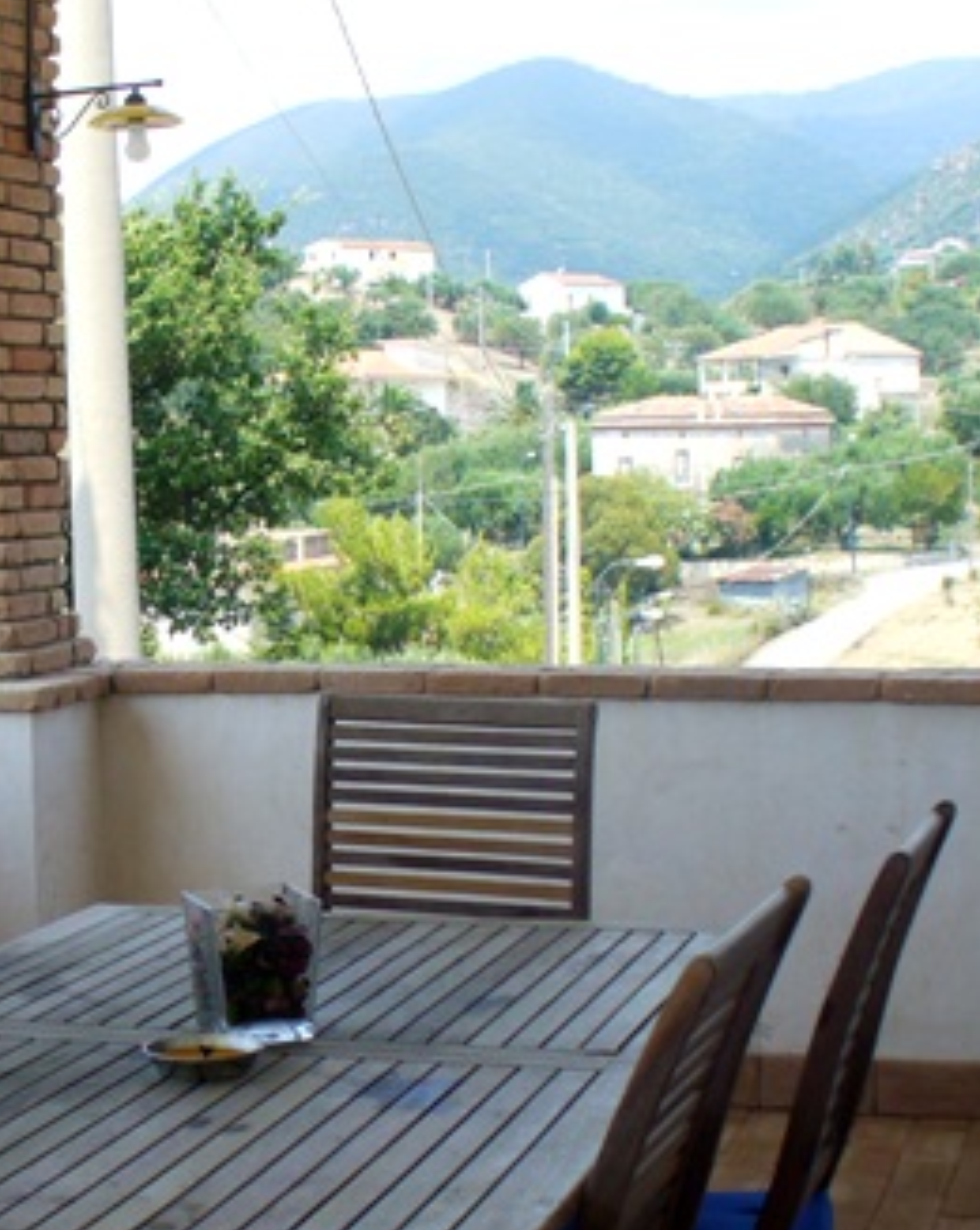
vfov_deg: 26.8
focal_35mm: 71
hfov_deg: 21.2
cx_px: 177
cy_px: 709
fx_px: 2579
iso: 80
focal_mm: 6.1
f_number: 5.6
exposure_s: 1/160
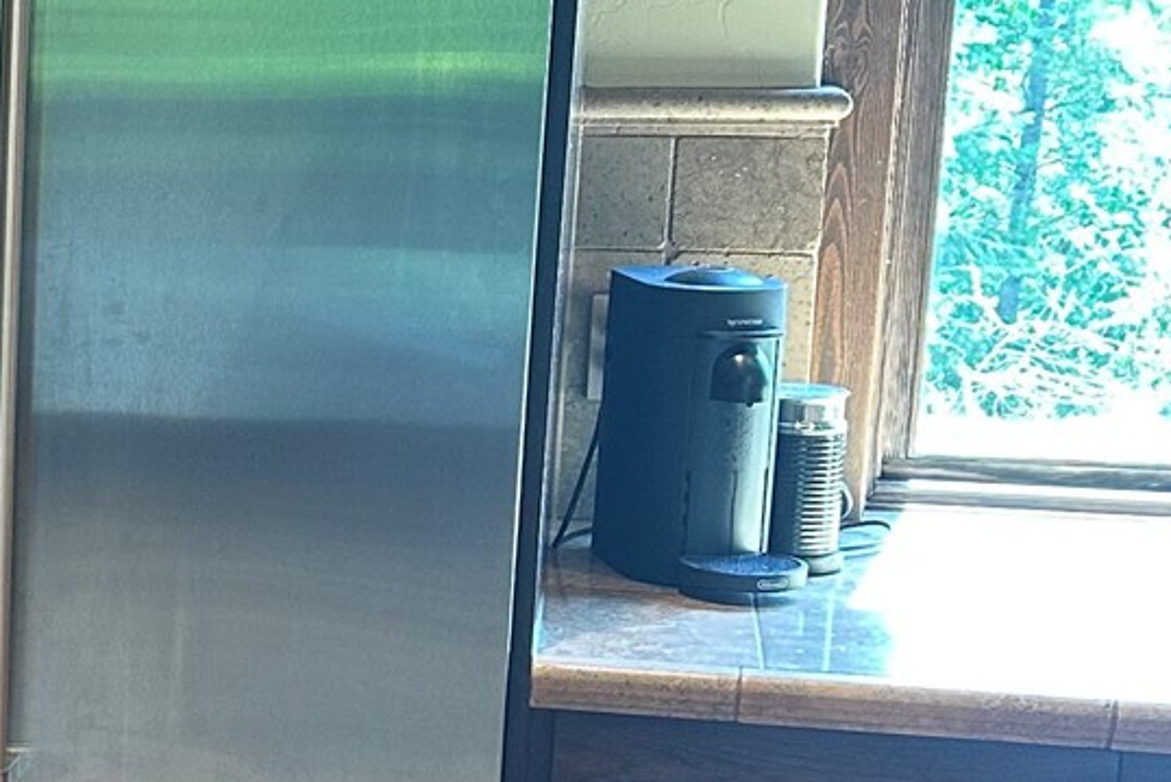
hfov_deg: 19.3
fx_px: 3091
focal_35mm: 95
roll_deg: +0.9
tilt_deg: -11.6
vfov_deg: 14.4
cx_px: -481
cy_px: 540
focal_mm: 6.86
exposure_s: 1/60
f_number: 1.78
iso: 200
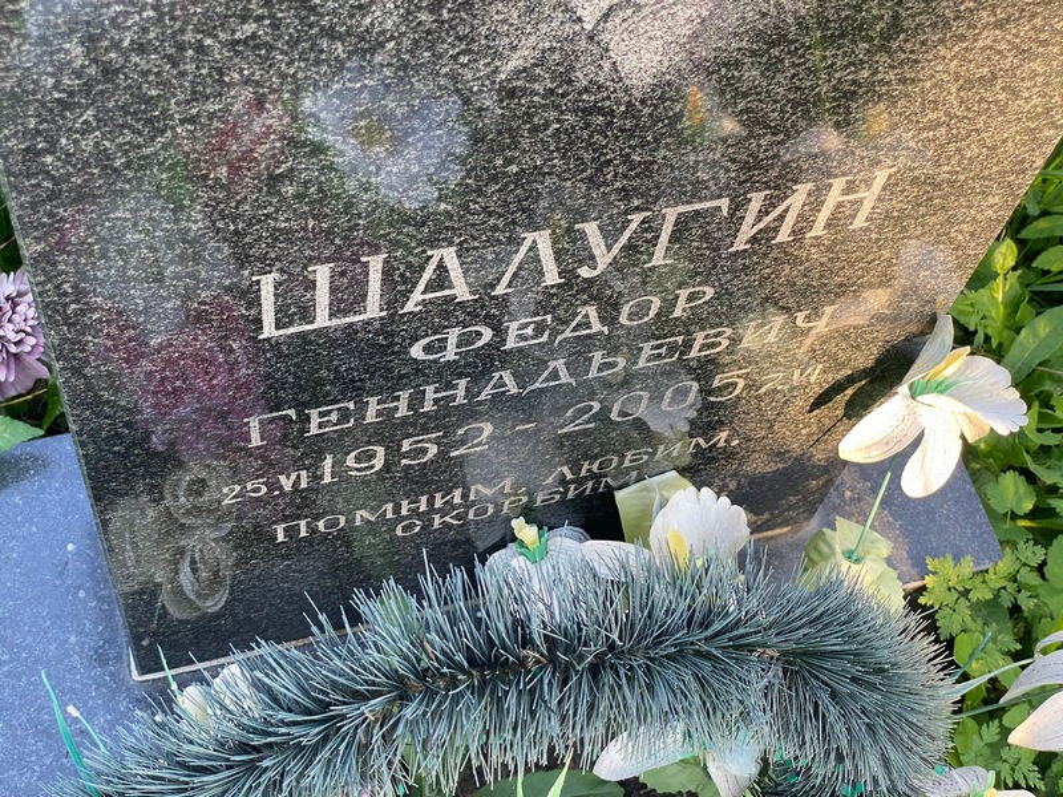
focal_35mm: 52
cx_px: 532
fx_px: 1597
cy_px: 398
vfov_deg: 28.0
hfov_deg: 36.8
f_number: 2
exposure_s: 1/121
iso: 80
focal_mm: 6
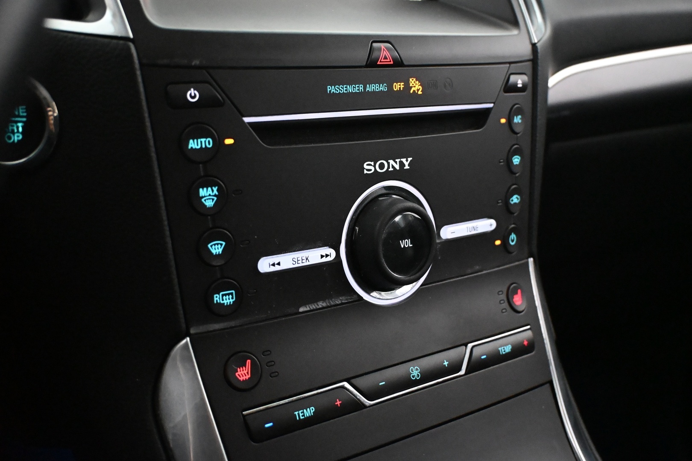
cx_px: 346
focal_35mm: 42
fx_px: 807
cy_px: 230
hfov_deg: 46.4
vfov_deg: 31.9
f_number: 4.5
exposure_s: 1/60
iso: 9000
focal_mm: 28
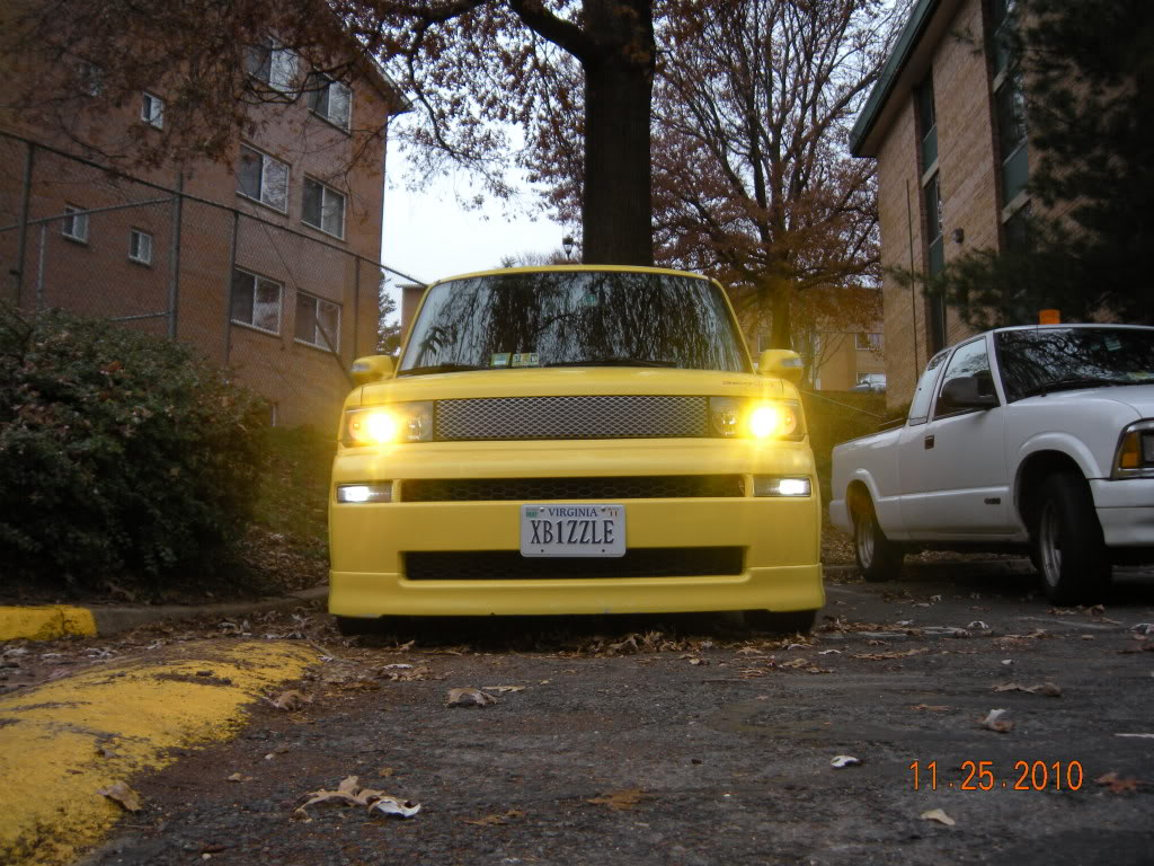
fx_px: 1167
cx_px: 577
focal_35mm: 35
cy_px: 433
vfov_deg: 40.7
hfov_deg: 52.6
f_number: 3.8
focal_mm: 5.9
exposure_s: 1/83
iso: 64
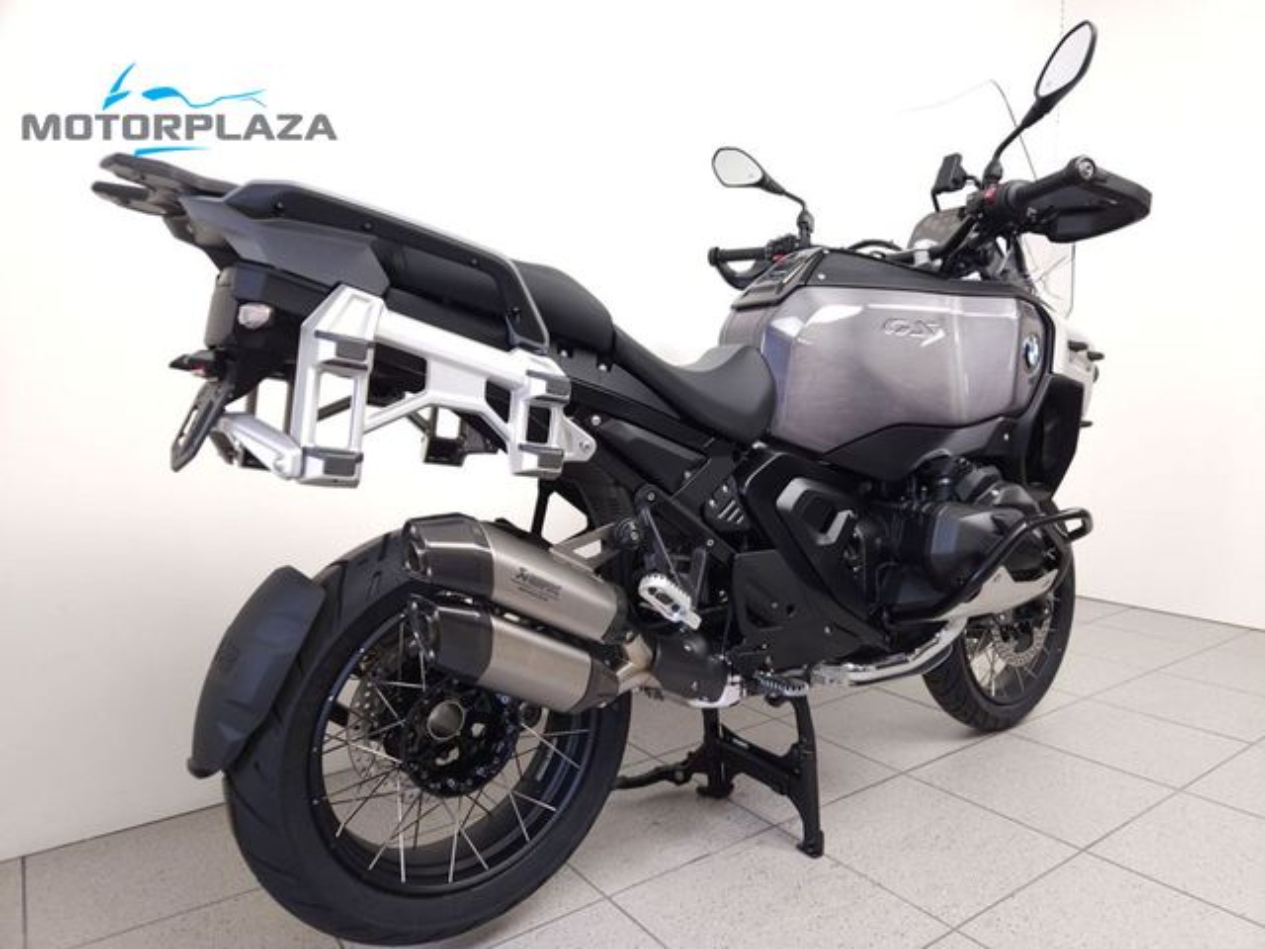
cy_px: 474
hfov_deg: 73.9
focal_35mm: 23
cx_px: 632
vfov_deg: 58.9
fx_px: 841
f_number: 1.8
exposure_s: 1/45
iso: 125
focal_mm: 5.4
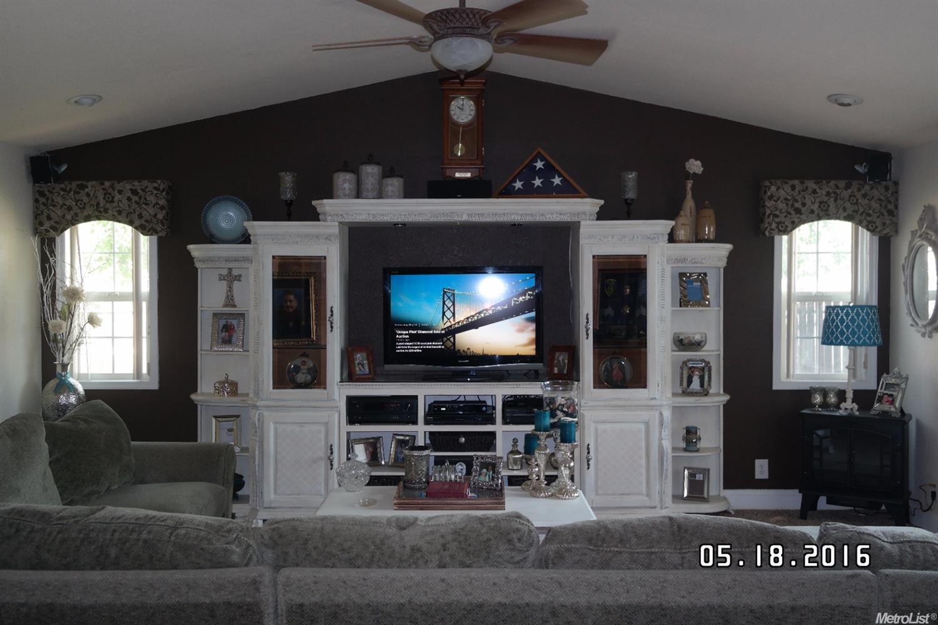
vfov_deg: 40.0
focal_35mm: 33
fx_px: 860
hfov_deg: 57.2
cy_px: 312
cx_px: 469
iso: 400
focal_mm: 22
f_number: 3.5
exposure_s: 1/40
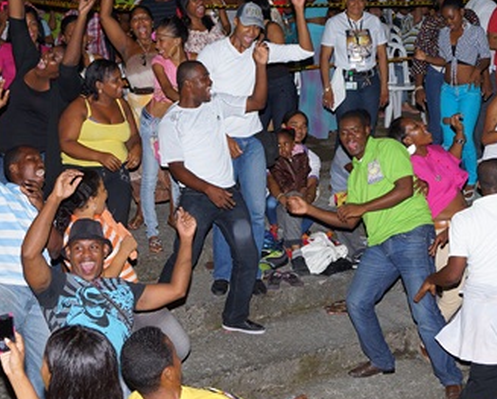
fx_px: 1045
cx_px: 309
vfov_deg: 21.5
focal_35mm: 71
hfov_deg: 26.7
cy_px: 159
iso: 400
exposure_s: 1/60
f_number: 5.6
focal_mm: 30
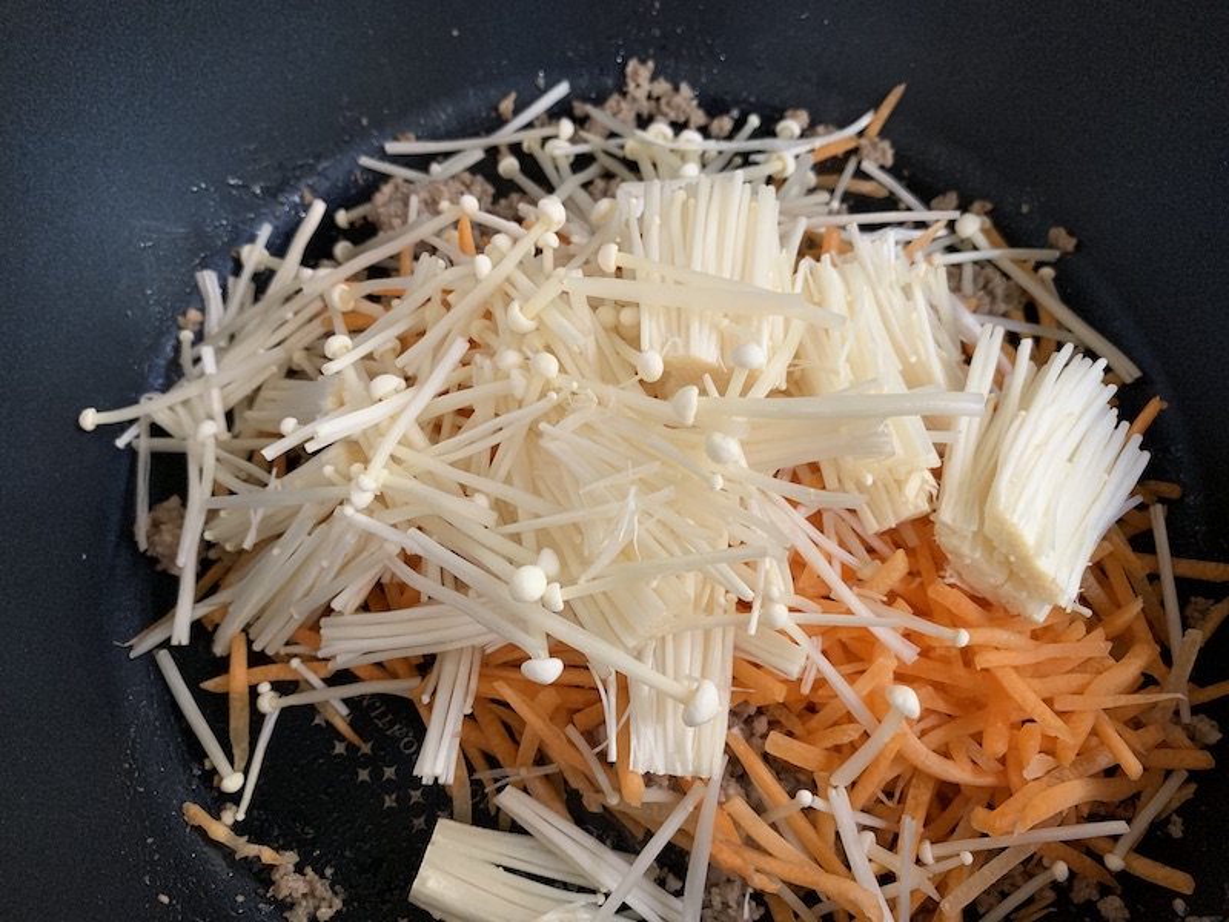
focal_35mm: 26
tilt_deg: -67.0
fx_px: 923
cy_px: 461
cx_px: 614
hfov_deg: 67.3
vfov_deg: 53.1
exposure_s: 1/52
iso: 400
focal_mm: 4.25
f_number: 1.8
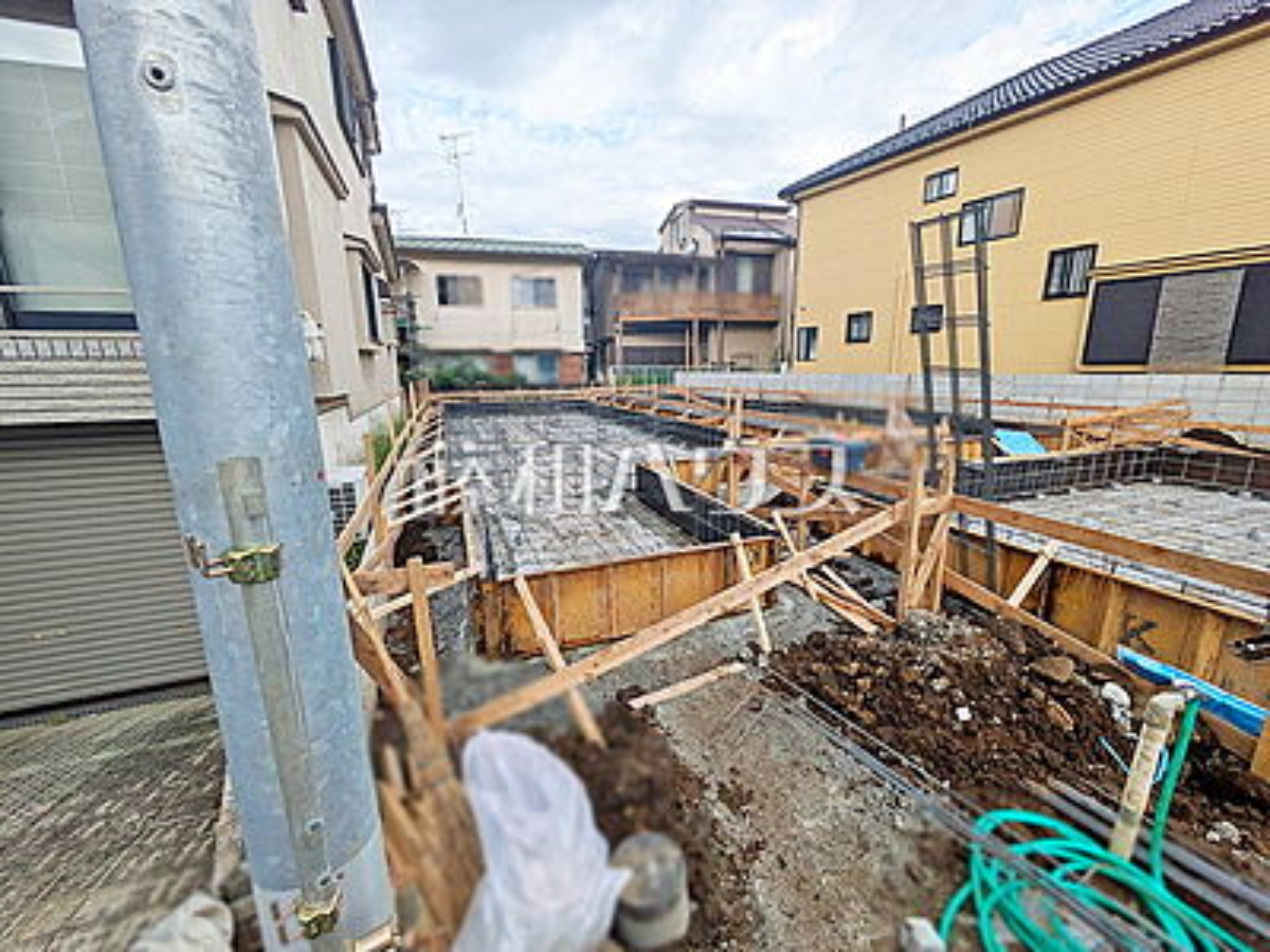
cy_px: 476
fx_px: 514
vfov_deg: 85.7
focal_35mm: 14
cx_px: 635
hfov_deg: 102.1
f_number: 2.2
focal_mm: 1.83
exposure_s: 1/1003
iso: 48
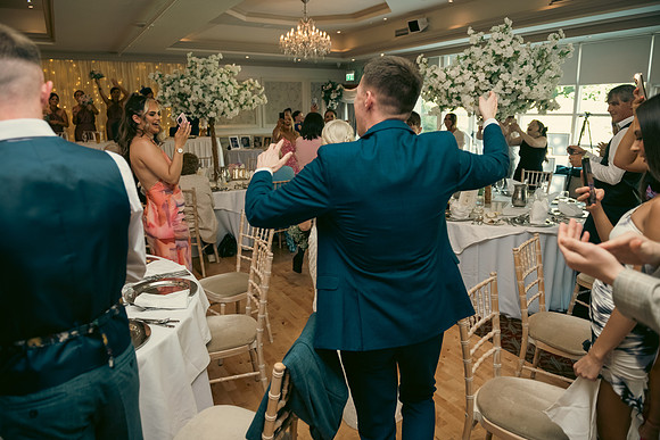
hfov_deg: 73.7
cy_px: 220
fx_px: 440
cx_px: 330
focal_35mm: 24
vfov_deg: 53.2
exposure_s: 1/160
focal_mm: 24
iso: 800
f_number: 3.5
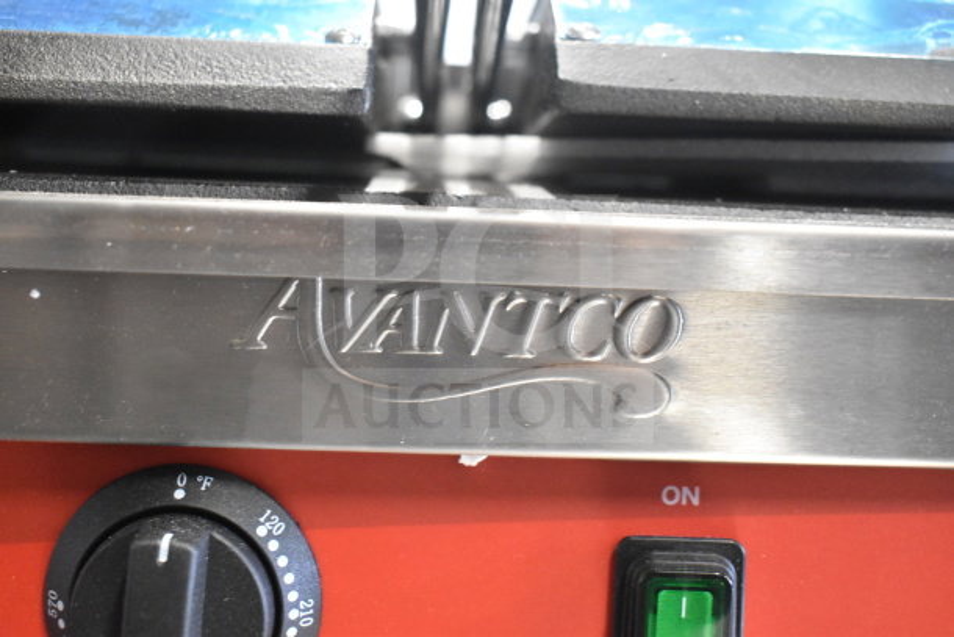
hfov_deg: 38.9
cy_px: 318
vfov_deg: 26.5
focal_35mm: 51
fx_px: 1352
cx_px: 477
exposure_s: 1/50
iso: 6400
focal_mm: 34
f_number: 4.5
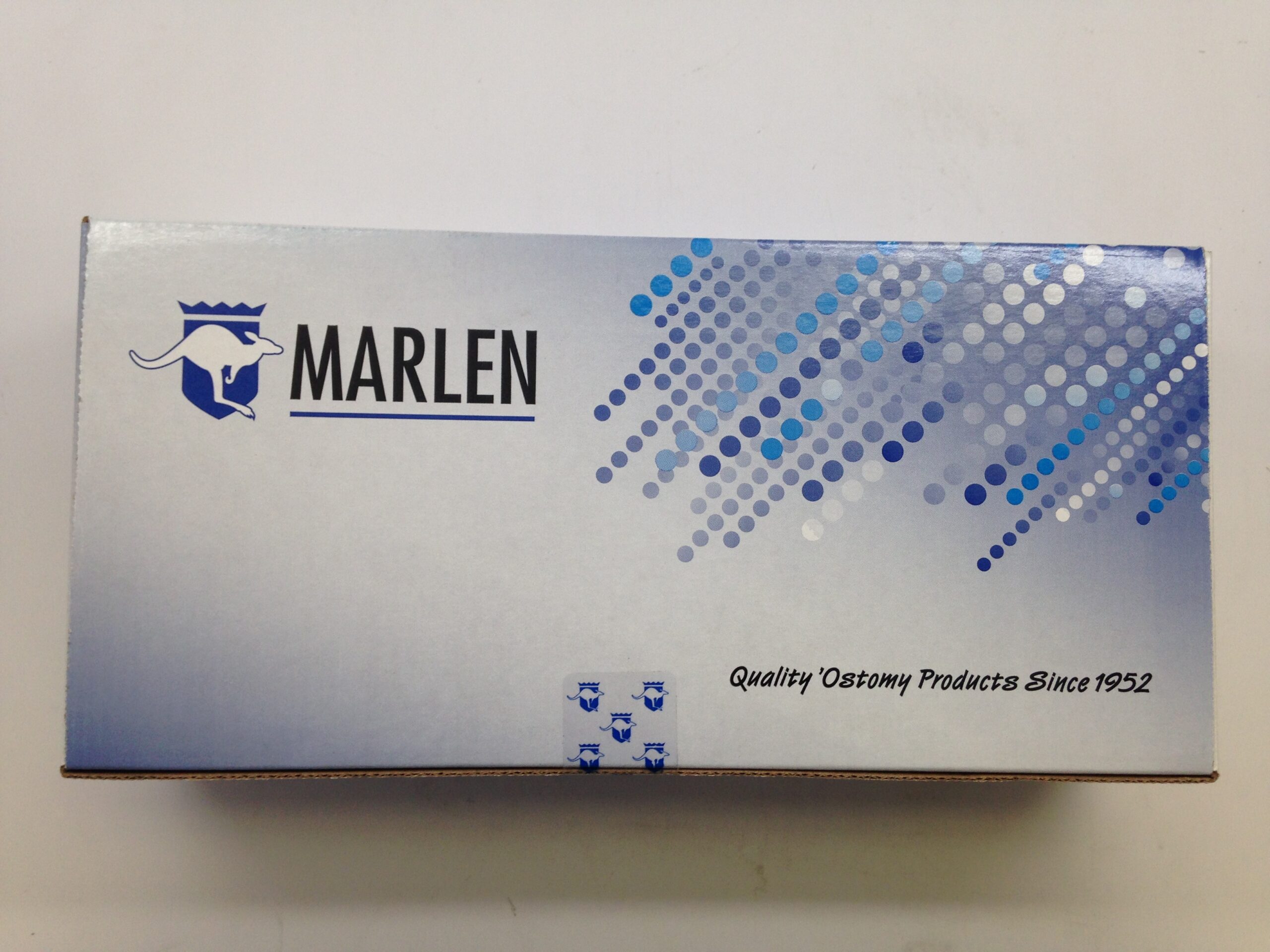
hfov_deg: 55.4
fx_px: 1211
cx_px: 635
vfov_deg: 42.9
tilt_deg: -85.5
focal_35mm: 33
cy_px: 476
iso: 50
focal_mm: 4.12
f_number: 2.4
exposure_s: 1/60
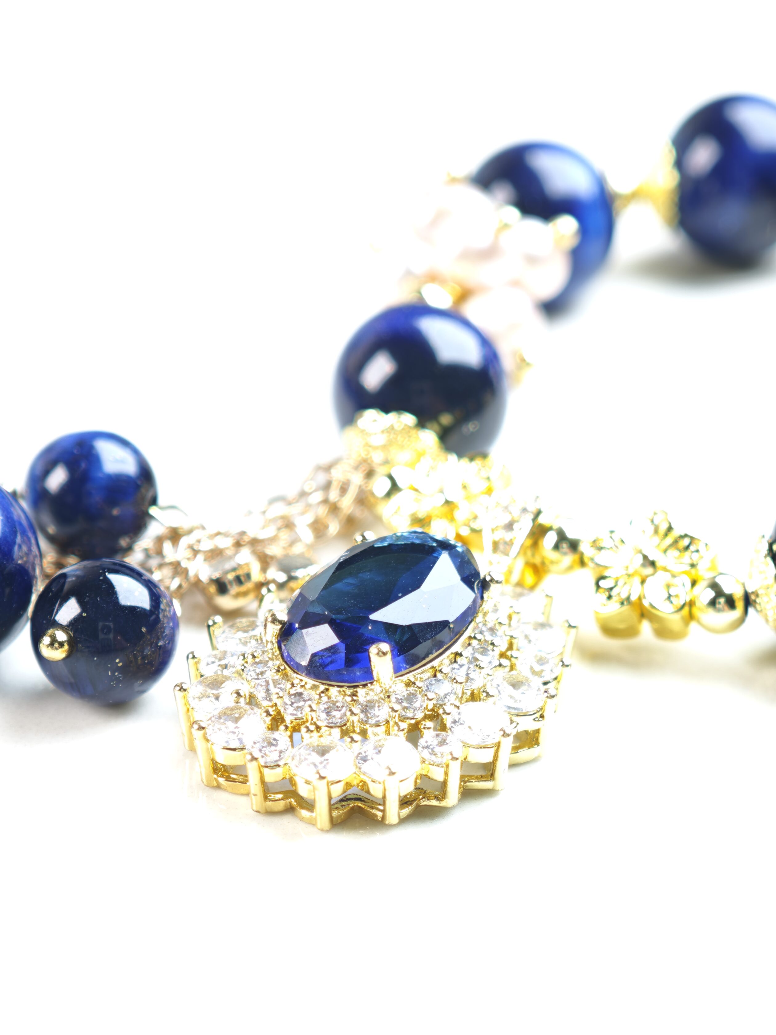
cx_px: 388
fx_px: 2869
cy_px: 518
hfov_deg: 15.4
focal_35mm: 96
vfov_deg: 20.4
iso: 50
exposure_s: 1/100
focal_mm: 11.5
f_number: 1.8
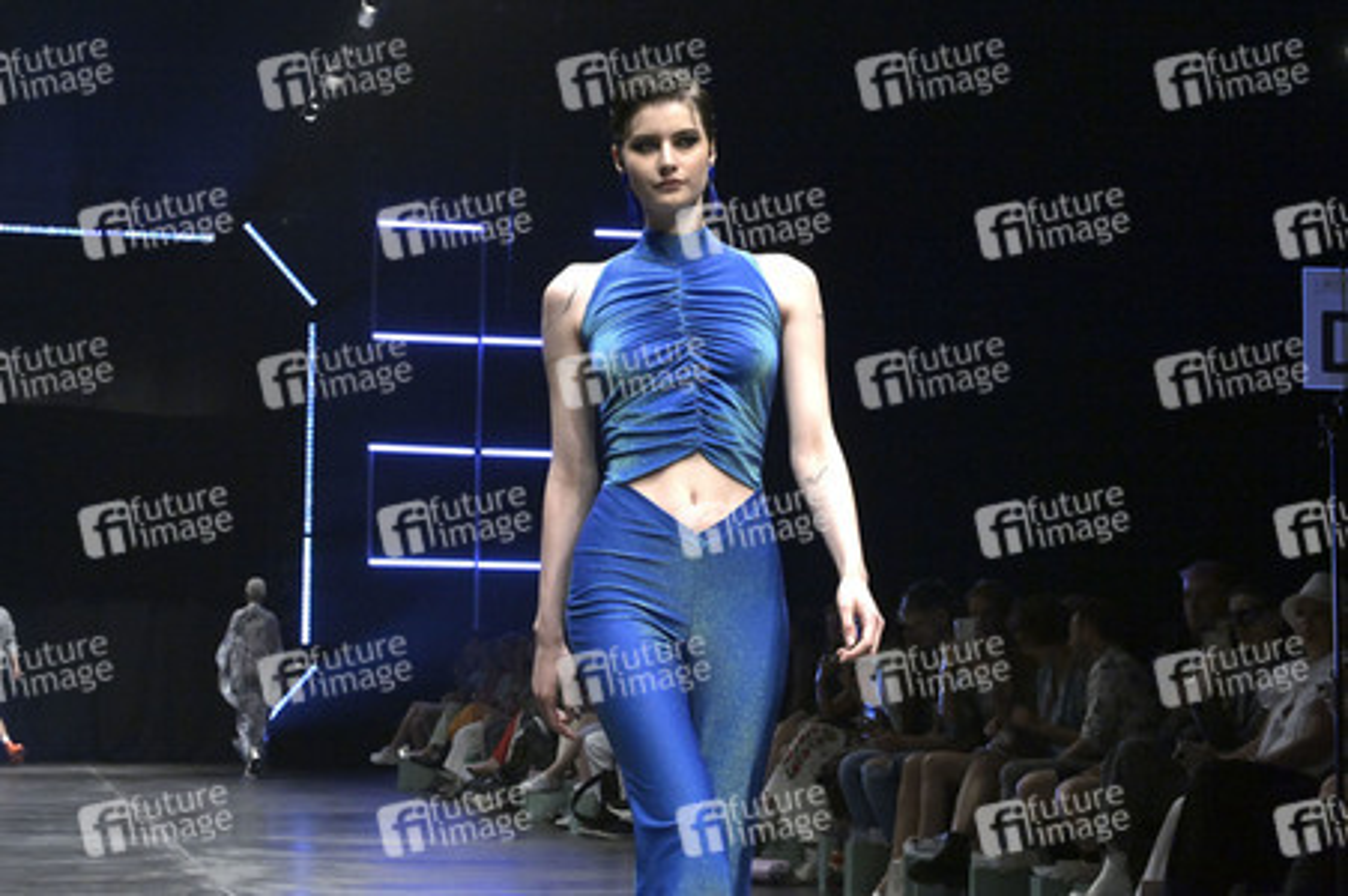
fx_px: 2619
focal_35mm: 70
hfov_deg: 28.9
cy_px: 448
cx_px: 674
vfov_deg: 19.4
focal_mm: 70
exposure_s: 1/320
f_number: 14
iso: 8000
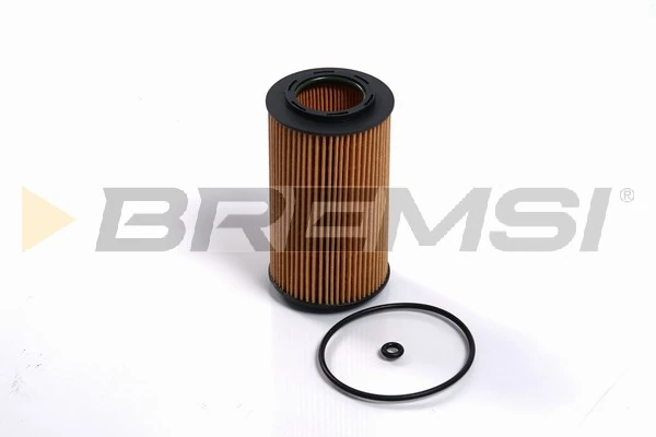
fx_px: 893
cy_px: 218
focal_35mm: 49
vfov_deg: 27.5
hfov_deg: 40.3
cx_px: 328
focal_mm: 49
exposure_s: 1/60
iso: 50
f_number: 10
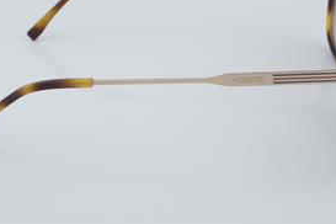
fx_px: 921
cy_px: 62
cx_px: 174
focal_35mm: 99
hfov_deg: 20.7
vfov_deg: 13.8
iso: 100
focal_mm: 45
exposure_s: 1/4
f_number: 32
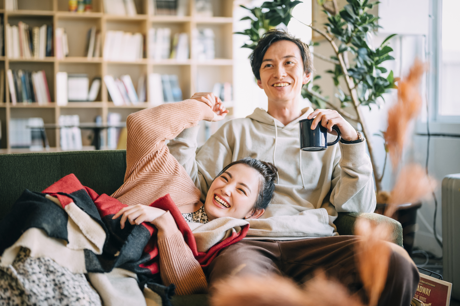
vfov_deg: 26.9
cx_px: 230
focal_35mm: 50
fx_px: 638
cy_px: 153
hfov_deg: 39.6
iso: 500
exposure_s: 1/250
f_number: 2
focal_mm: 50
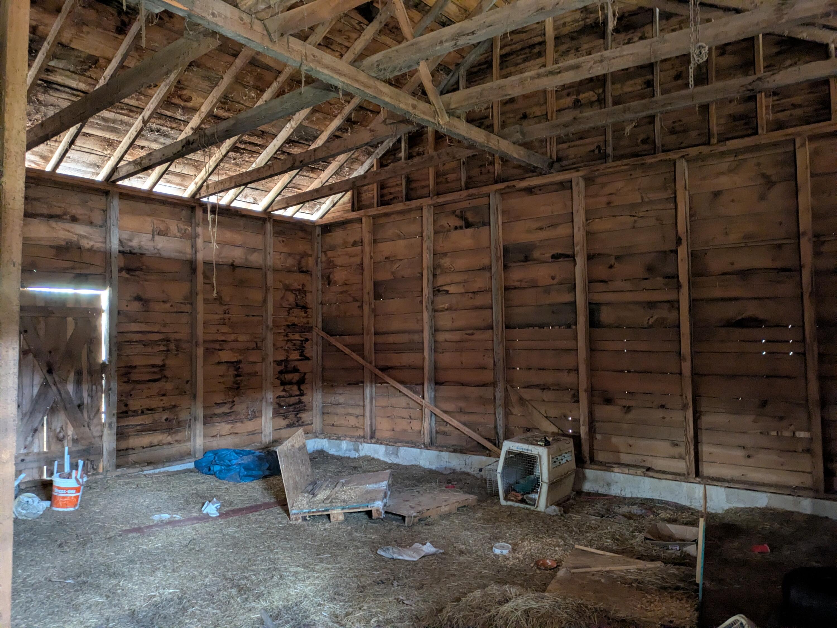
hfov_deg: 69.4
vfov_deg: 54.9
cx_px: 418
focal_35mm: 25
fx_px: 605
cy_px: 314
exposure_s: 1/15
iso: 738
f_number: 1.89
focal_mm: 5.43
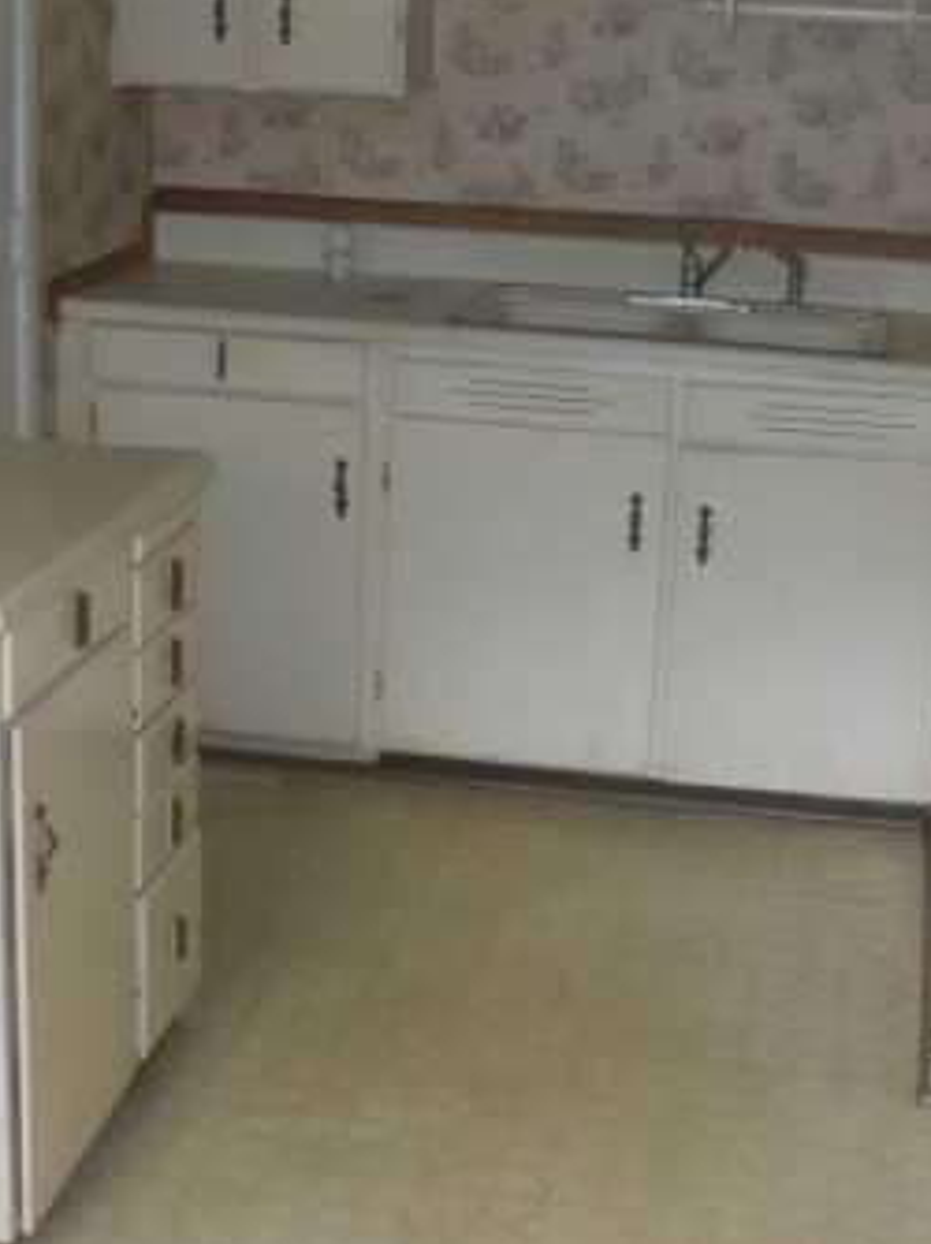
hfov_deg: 21.3
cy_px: 462
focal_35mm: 69
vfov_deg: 28.1
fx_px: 2478
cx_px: 529
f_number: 2.8
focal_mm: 6.3
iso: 200
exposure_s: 1/60
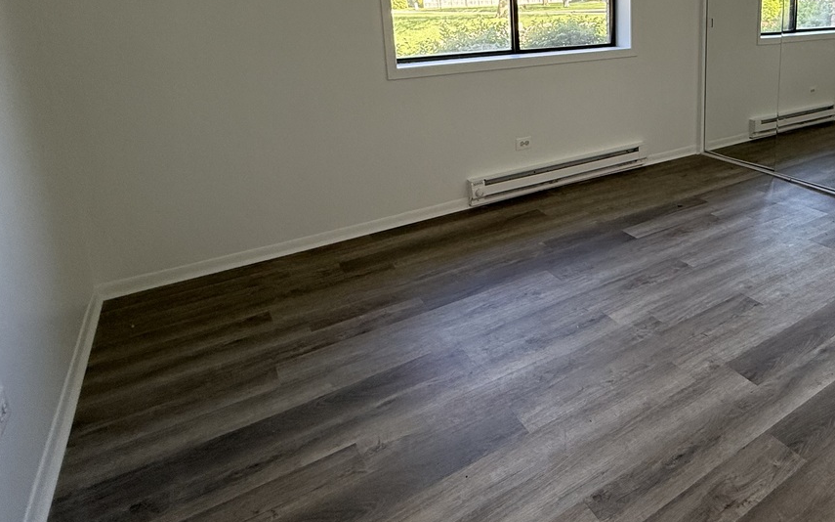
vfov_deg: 46.8
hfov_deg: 69.0
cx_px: 600
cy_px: 109
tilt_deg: -10.8
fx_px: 569
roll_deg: +0.5
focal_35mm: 25
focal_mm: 2.22
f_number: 2.2
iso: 125
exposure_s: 1/99
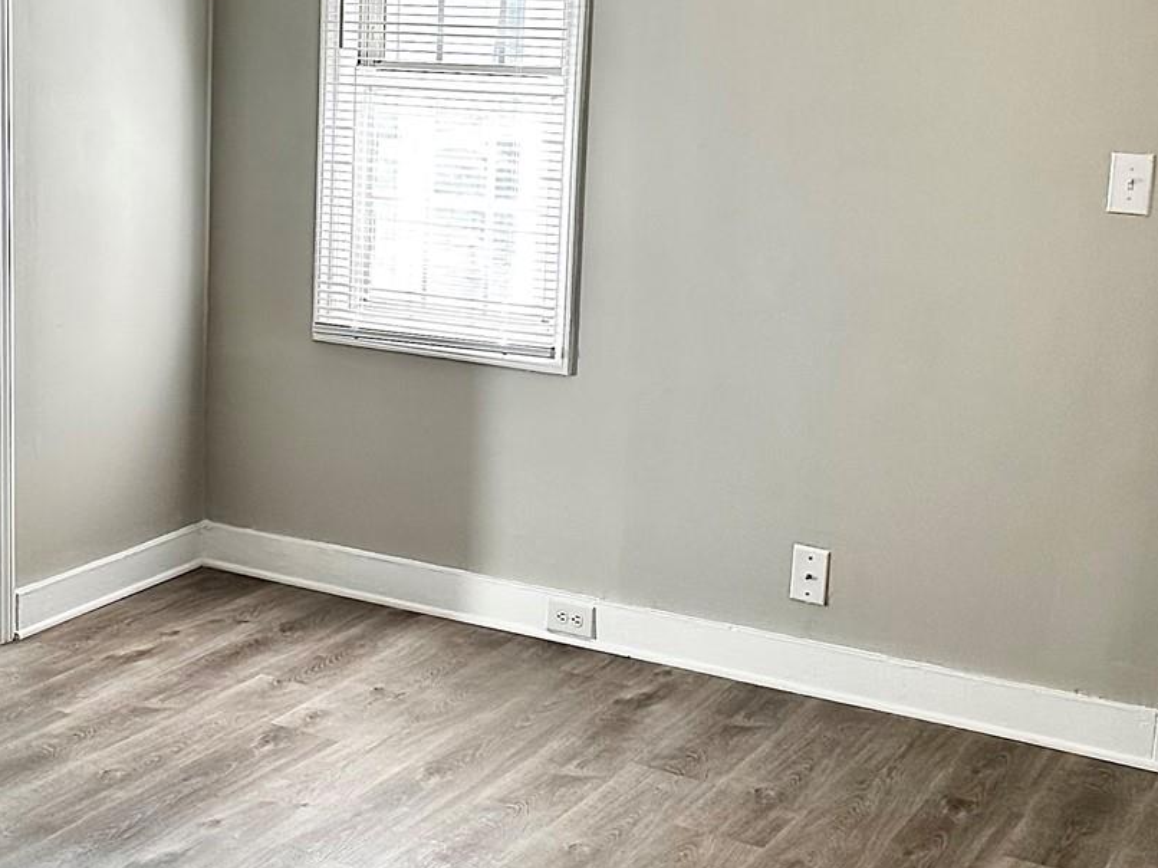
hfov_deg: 31.0
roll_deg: -0.9
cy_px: 276
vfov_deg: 23.9
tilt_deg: -8.7
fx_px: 2040
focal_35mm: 61
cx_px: 249
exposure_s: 1/120
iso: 160
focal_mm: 6.86
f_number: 1.78
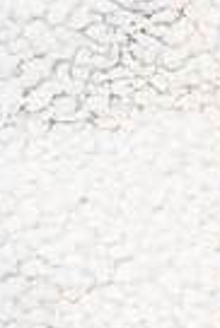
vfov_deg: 9.6
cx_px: 641
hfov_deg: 6.0
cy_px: 117
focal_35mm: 213
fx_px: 1947
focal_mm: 50
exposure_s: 1/320
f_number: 2.8
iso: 100
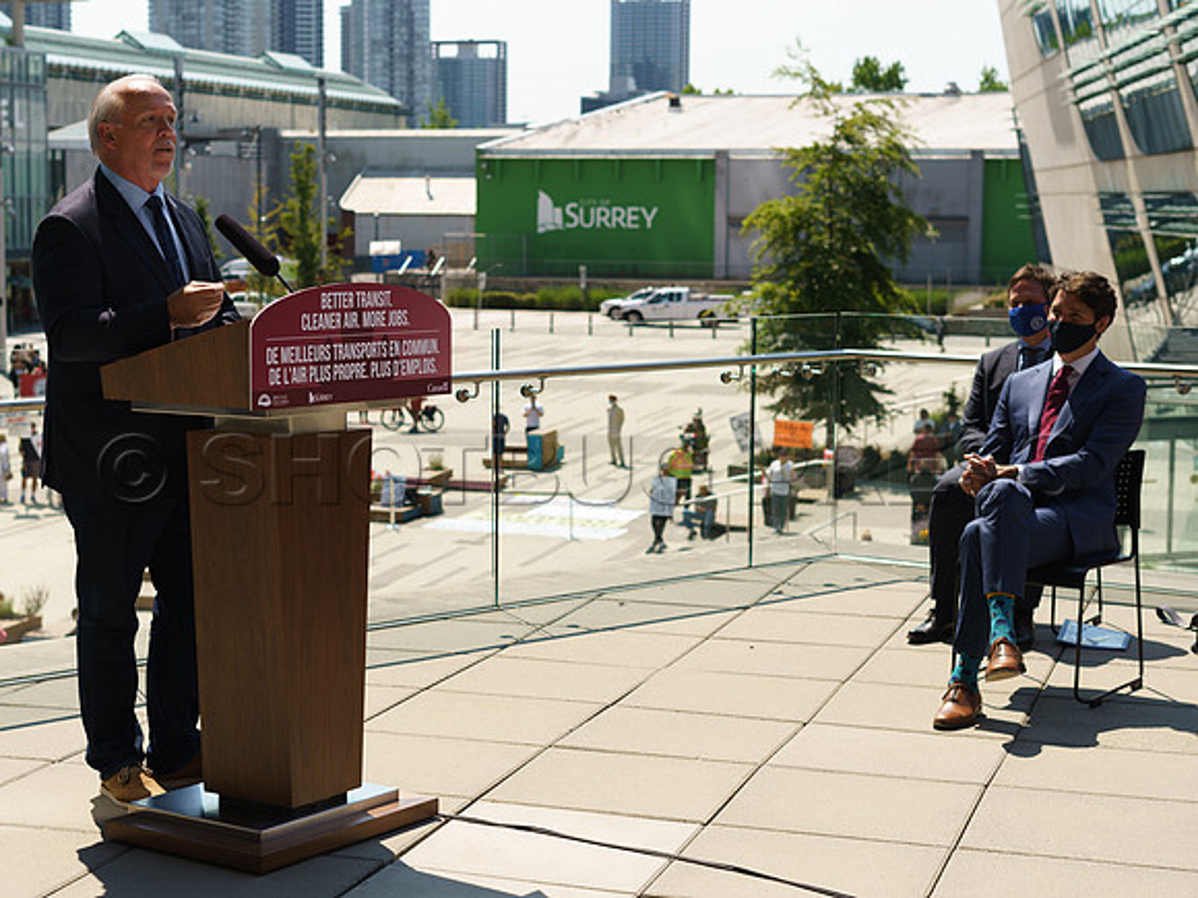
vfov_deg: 23.2
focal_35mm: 63
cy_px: 444
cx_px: 508
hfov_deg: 30.6
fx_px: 2186
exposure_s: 1/800
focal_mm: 50
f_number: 4
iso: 160
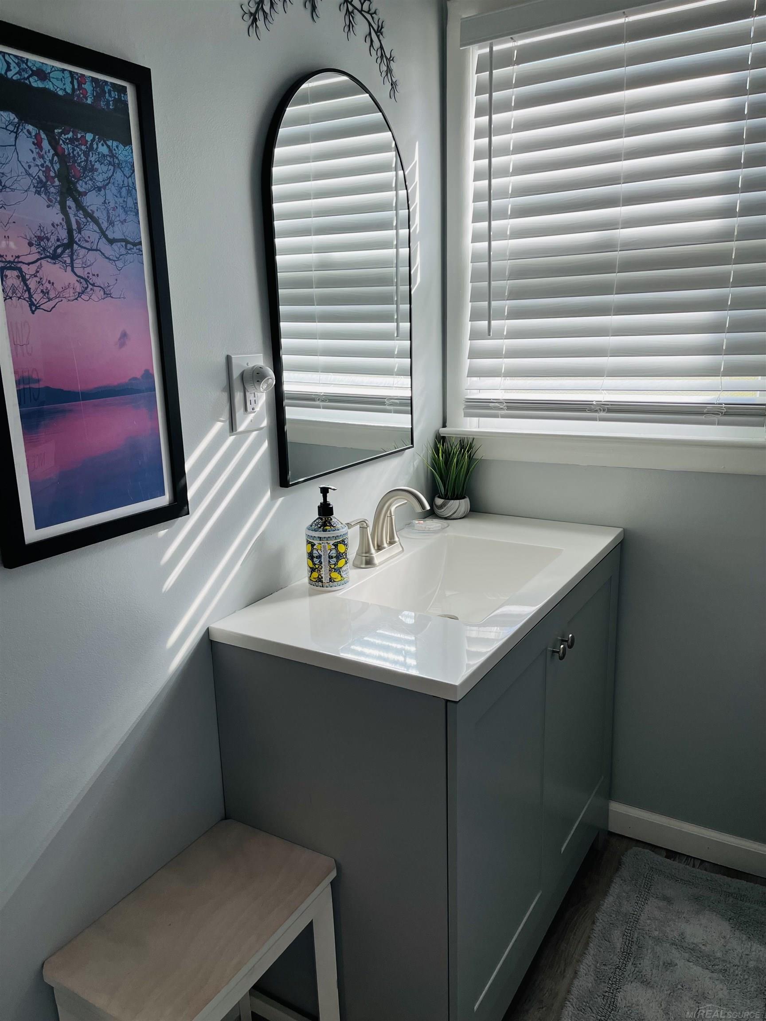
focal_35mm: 26
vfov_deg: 67.3
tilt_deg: -12.7
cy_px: 510
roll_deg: +2.8
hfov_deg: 53.1
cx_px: 383
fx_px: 767
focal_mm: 5.1
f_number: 1.6
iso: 50
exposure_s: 1/407
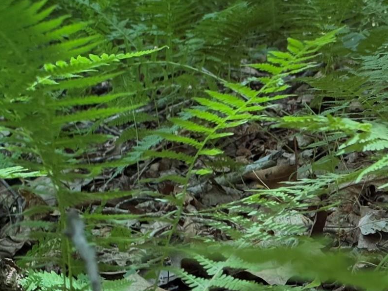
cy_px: 162
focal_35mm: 124
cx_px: 335
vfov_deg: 12.0
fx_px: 1390
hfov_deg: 15.7
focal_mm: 6.76
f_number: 1.78
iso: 160
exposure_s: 1/60
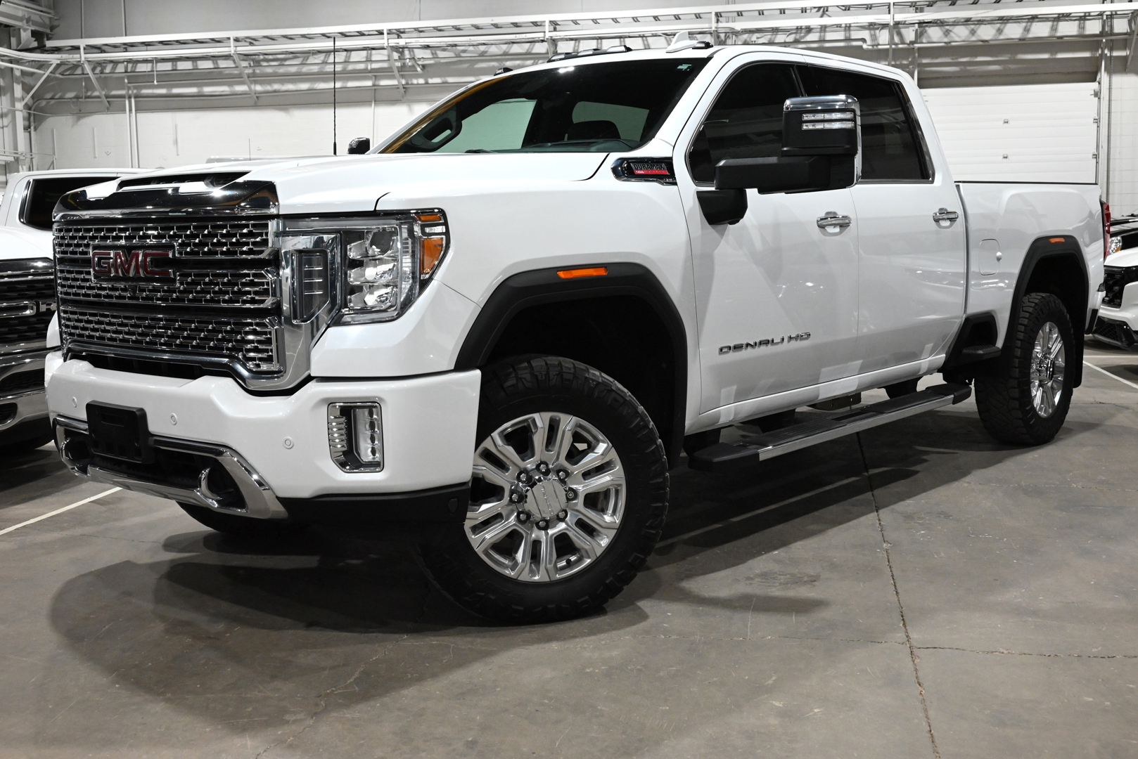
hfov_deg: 50.7
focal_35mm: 38
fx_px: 1202
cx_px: 569
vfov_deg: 35.1
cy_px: 380
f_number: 7.1
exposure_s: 1/160
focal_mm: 38
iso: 4000
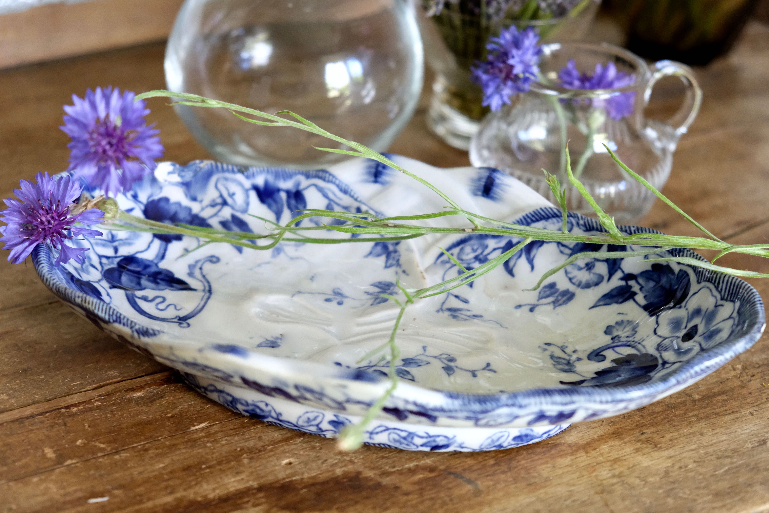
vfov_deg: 19.7
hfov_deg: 29.2
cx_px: 384
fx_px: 1474
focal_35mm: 69
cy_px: 256
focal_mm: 46.3
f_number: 4
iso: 4000
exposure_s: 1/60
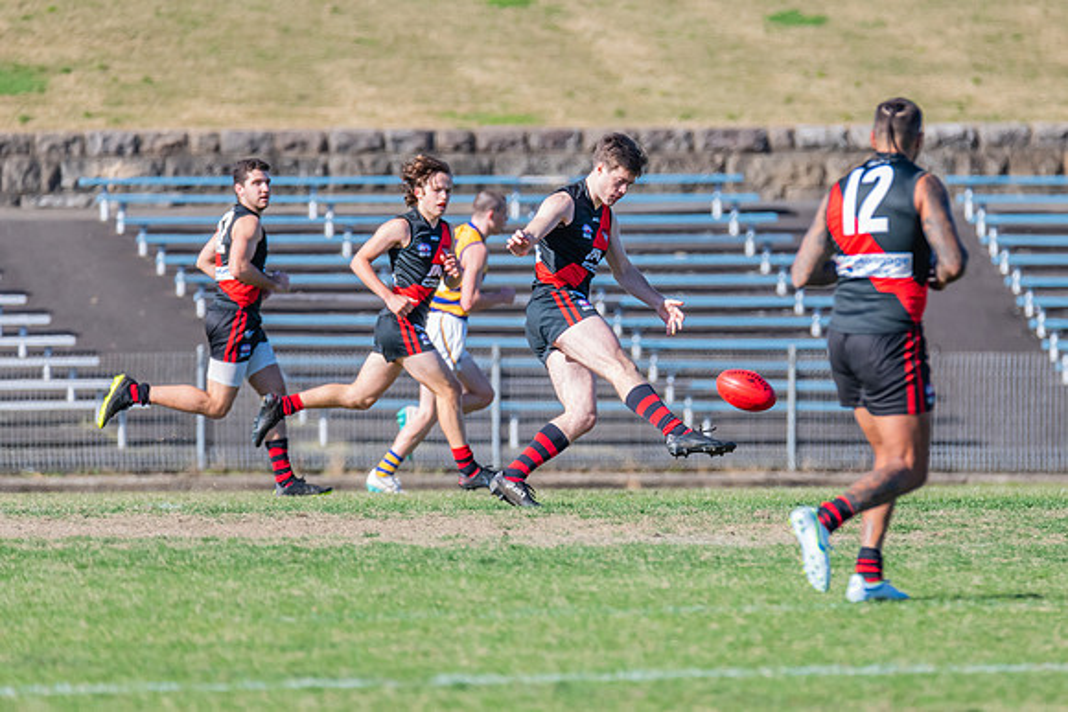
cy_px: 304
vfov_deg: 2.3
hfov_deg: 3.5
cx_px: 648
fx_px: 17551
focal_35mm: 592
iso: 800
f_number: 7.1
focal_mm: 460
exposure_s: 1/1600
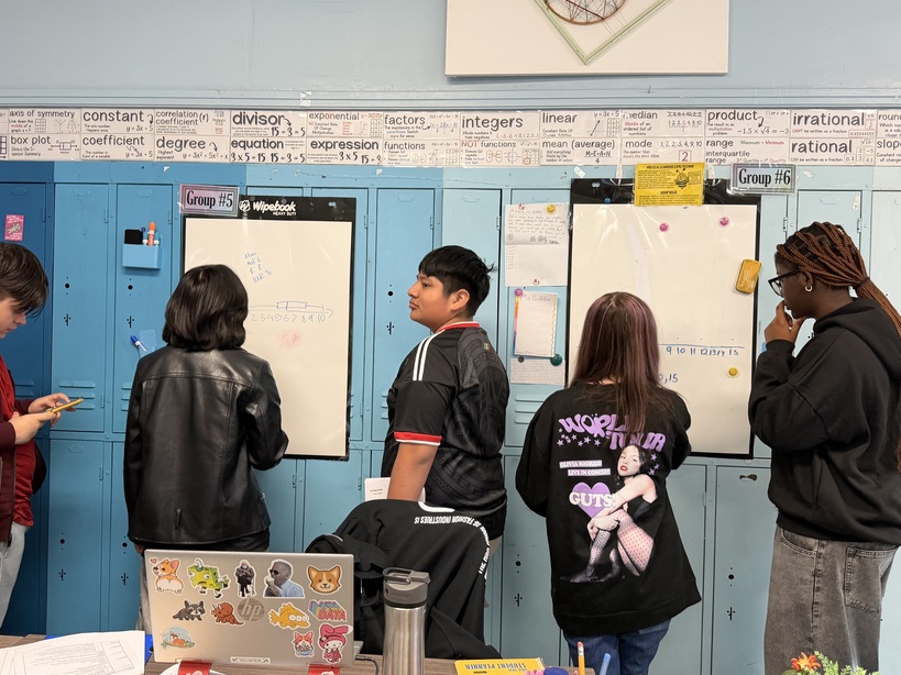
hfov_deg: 59.9
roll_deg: -1.9
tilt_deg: -1.2
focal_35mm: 30
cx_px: 422
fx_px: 781
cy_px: 329
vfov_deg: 46.8
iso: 160
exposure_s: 1/60
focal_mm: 6.76
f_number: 1.78
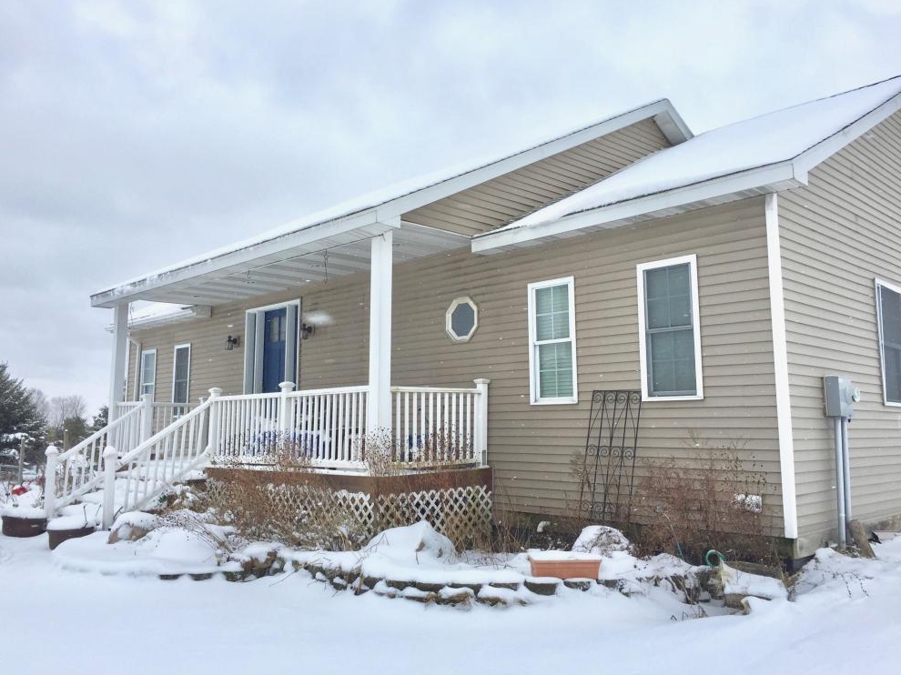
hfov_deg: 60.0
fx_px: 781
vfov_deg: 46.8
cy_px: 331
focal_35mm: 30
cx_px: 438
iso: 32
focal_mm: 4.15
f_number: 2.2
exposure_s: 1/659
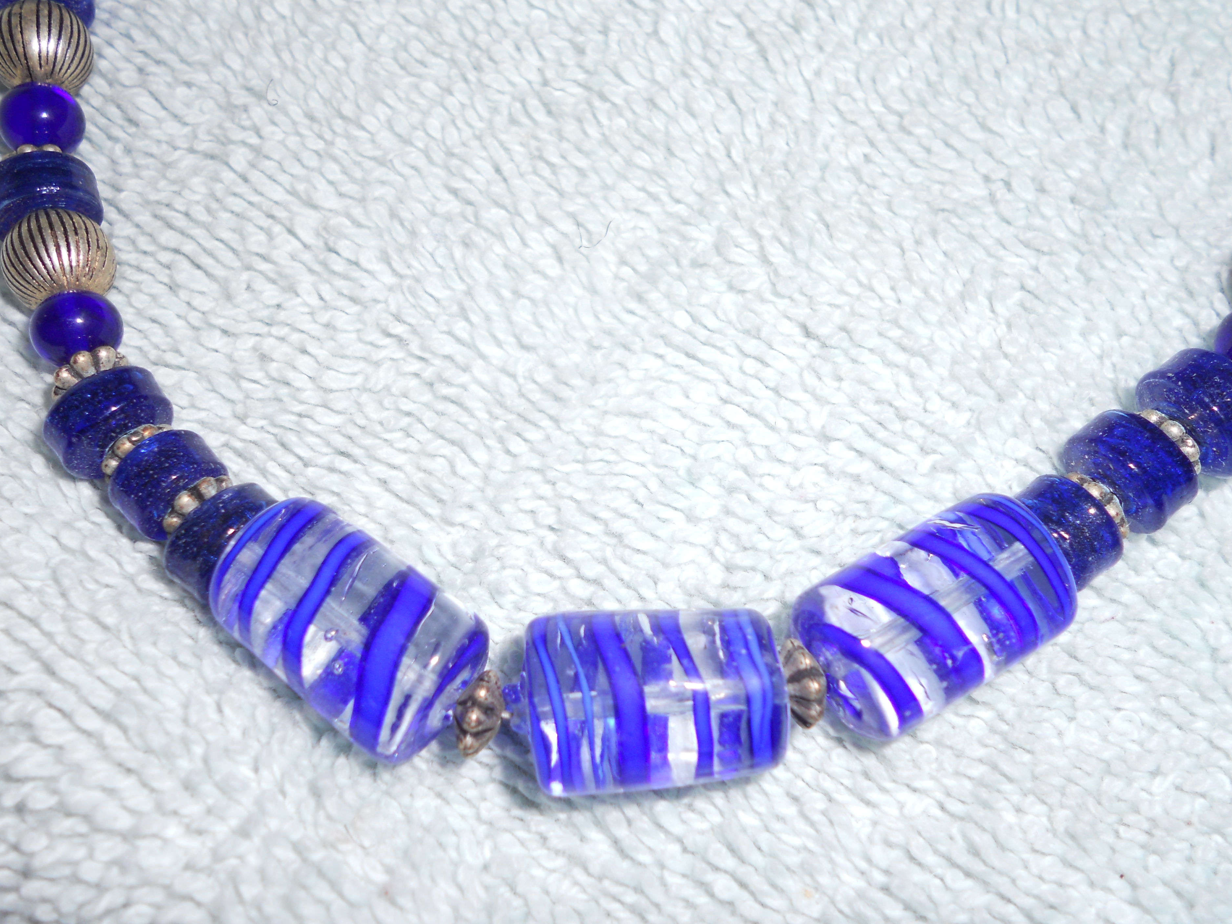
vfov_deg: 41.8
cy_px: 453
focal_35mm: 34
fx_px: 1210
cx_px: 605
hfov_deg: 54.0
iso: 80
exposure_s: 1/25
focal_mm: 5.8
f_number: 8.8
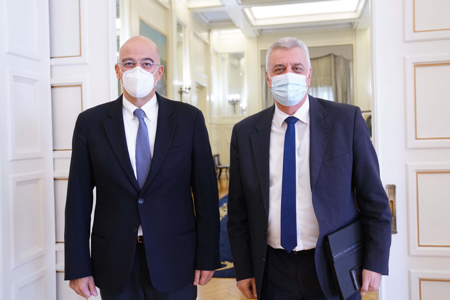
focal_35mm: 34
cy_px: 150
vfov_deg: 38.9
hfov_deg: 55.8
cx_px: 225
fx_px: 425
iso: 4000
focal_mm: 34
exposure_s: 1/200
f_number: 4
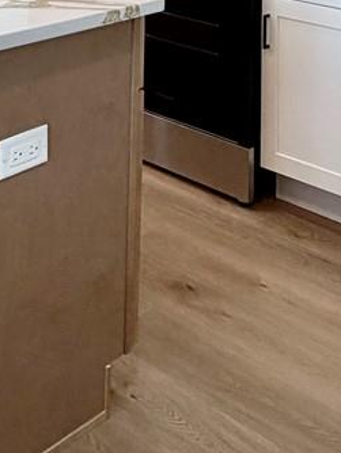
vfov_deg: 23.7
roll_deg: -0.3
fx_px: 879
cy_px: -208
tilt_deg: -0.1
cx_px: 168
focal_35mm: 67
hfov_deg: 22.0
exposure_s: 1/120
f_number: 2.2
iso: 100
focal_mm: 2.22
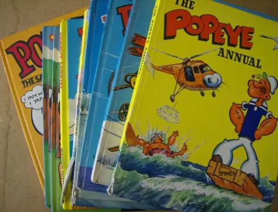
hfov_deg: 51.1
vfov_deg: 40.0
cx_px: 139
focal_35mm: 36
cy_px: 106
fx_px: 291
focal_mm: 6
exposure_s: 1/64
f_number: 2.8
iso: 119
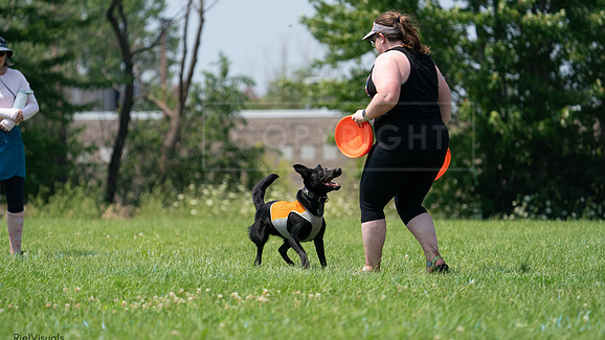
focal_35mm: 282
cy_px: 154
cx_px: 302
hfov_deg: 7.7
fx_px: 4523
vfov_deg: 4.3
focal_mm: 268
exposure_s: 1/4000
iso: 1000
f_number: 5.6
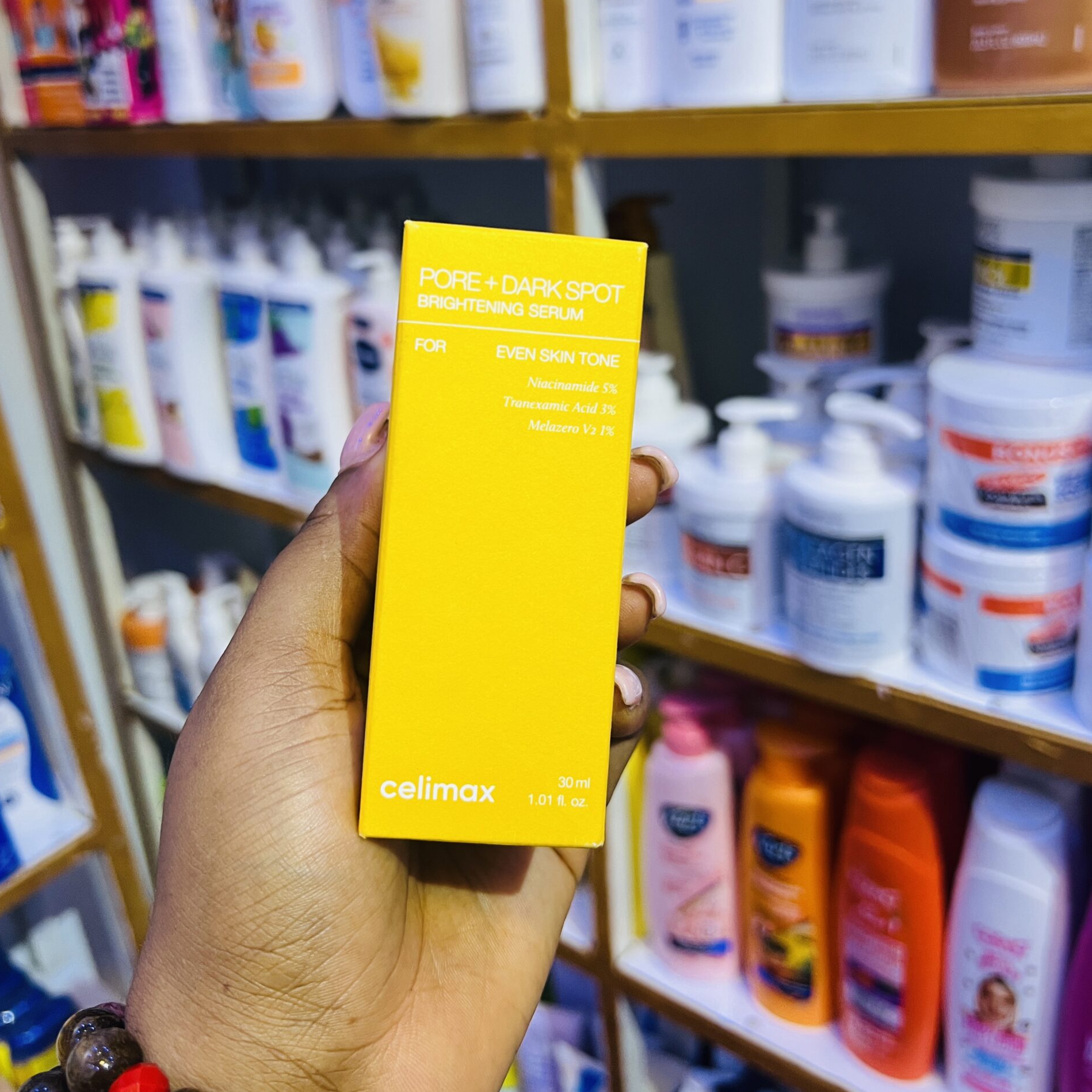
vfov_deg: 52.2
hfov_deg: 52.5
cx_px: 548
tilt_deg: -20.5
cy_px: 437
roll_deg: +6.2
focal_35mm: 31
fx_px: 1106
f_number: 1.5
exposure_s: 1/50
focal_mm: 5.7
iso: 80
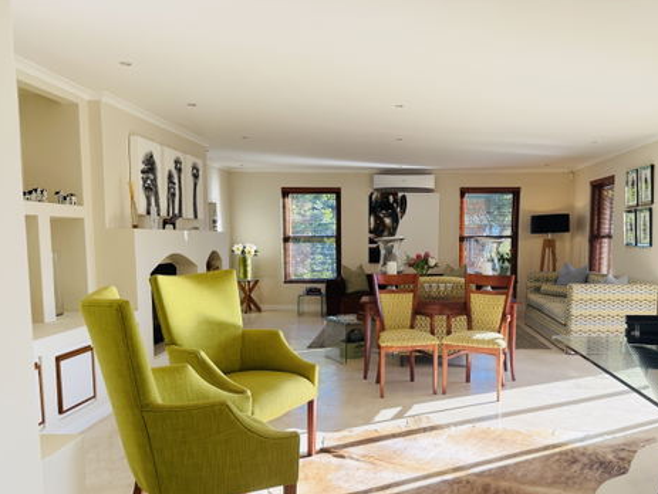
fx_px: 552
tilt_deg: -4.8
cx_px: 390
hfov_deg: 61.2
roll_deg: +0.2
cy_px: 294
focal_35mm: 29
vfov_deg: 48.0
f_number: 1.78
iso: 100
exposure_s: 1/339
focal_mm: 6.76
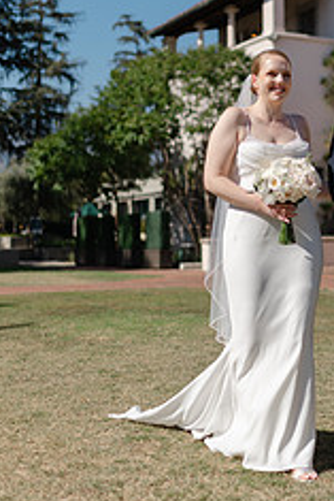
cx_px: 298
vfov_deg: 29.9
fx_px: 931
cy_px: 175
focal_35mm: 67
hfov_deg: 20.0
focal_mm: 35
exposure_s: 1/6400
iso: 64
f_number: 1.4
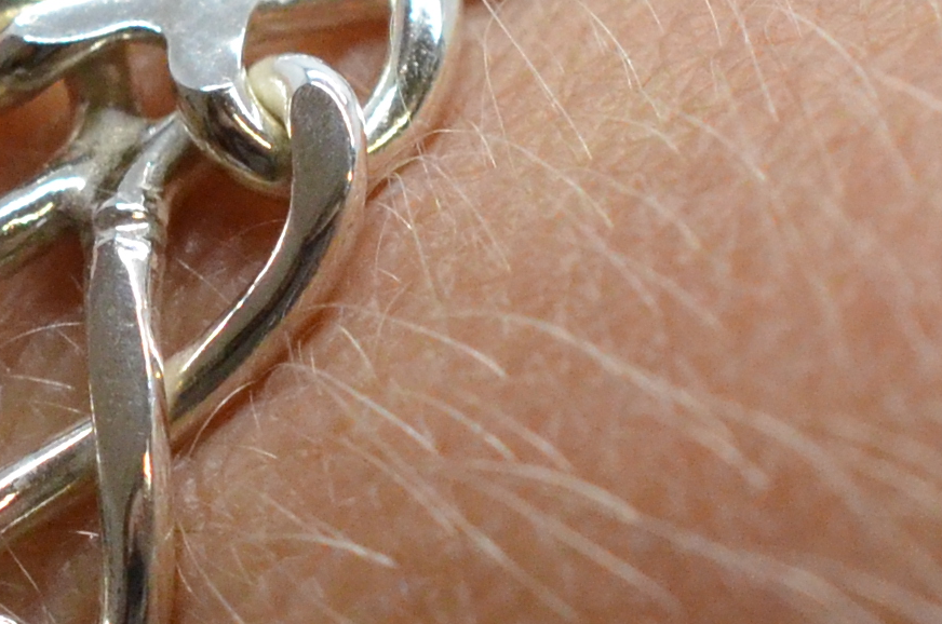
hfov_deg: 6.1
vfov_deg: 4.0
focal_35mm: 339
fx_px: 8854
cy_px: 406
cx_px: -14
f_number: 6.3
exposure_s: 1/800
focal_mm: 40
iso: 2500
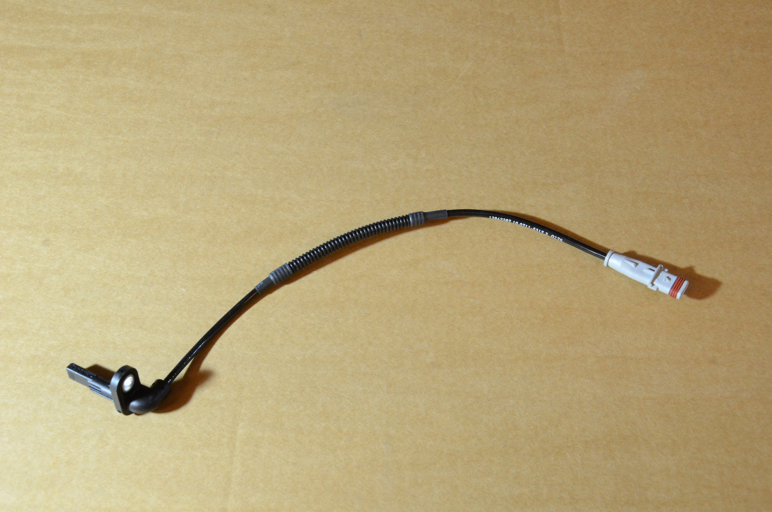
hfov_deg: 41.2
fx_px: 1027
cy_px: 256
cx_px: 386
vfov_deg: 28.0
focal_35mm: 48
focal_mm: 32
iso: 2500
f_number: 13
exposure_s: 1/60
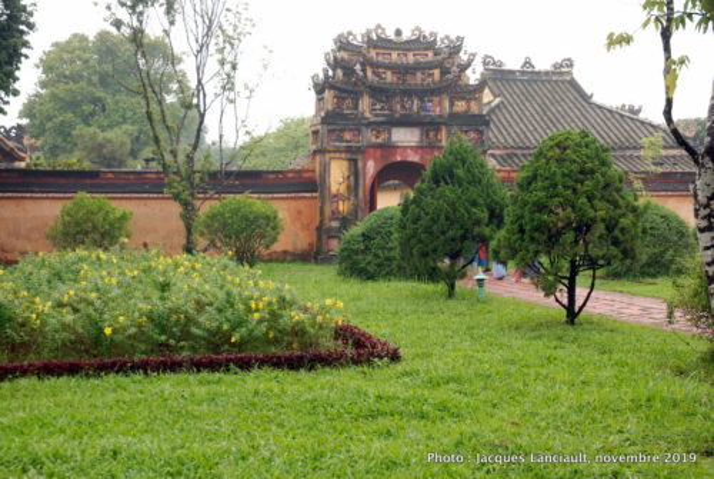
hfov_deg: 37.8
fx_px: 1043
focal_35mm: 52
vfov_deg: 25.8
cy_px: 240
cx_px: 357
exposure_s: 1/80
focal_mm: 35
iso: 200
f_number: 7.1
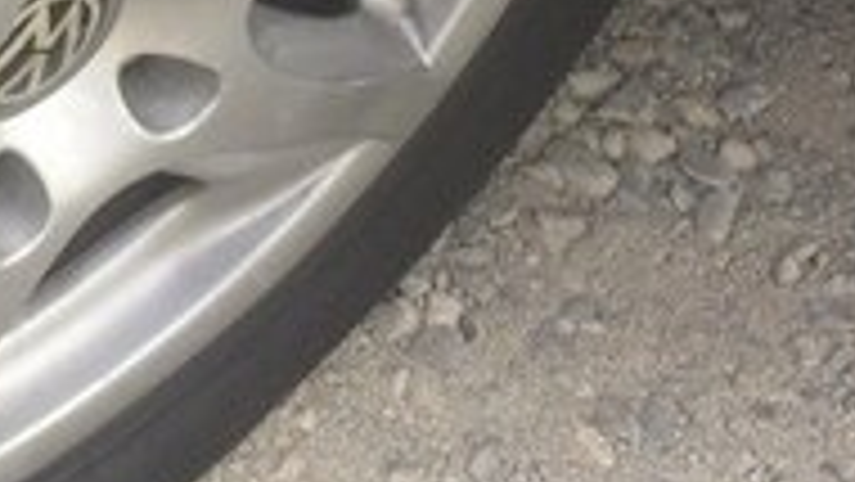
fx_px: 2495
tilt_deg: -33.6
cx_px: -58
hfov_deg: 18.8
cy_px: -507
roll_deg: -1.1
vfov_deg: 10.1
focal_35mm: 110
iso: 32
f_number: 2.2
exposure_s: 1/233
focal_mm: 4.15
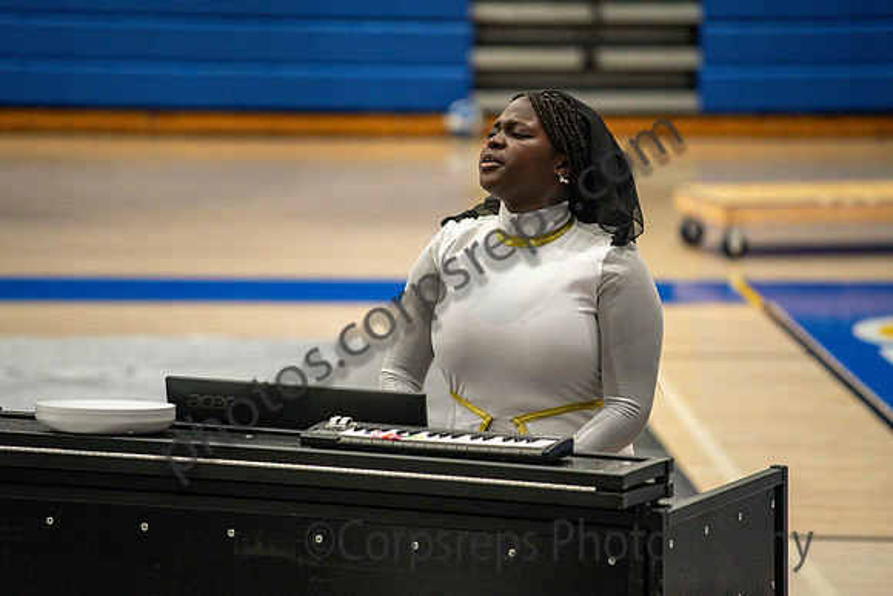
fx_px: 4962
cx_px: 446
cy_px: 298
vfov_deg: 6.9
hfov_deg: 10.3
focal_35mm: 200
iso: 3200
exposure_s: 1/500
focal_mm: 200
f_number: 4
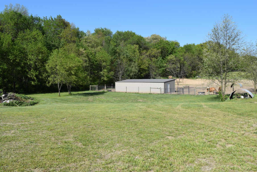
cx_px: 128
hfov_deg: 59.5
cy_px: 86
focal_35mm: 32
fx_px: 225
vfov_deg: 41.7
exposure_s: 1/400
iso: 200
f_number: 9
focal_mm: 21
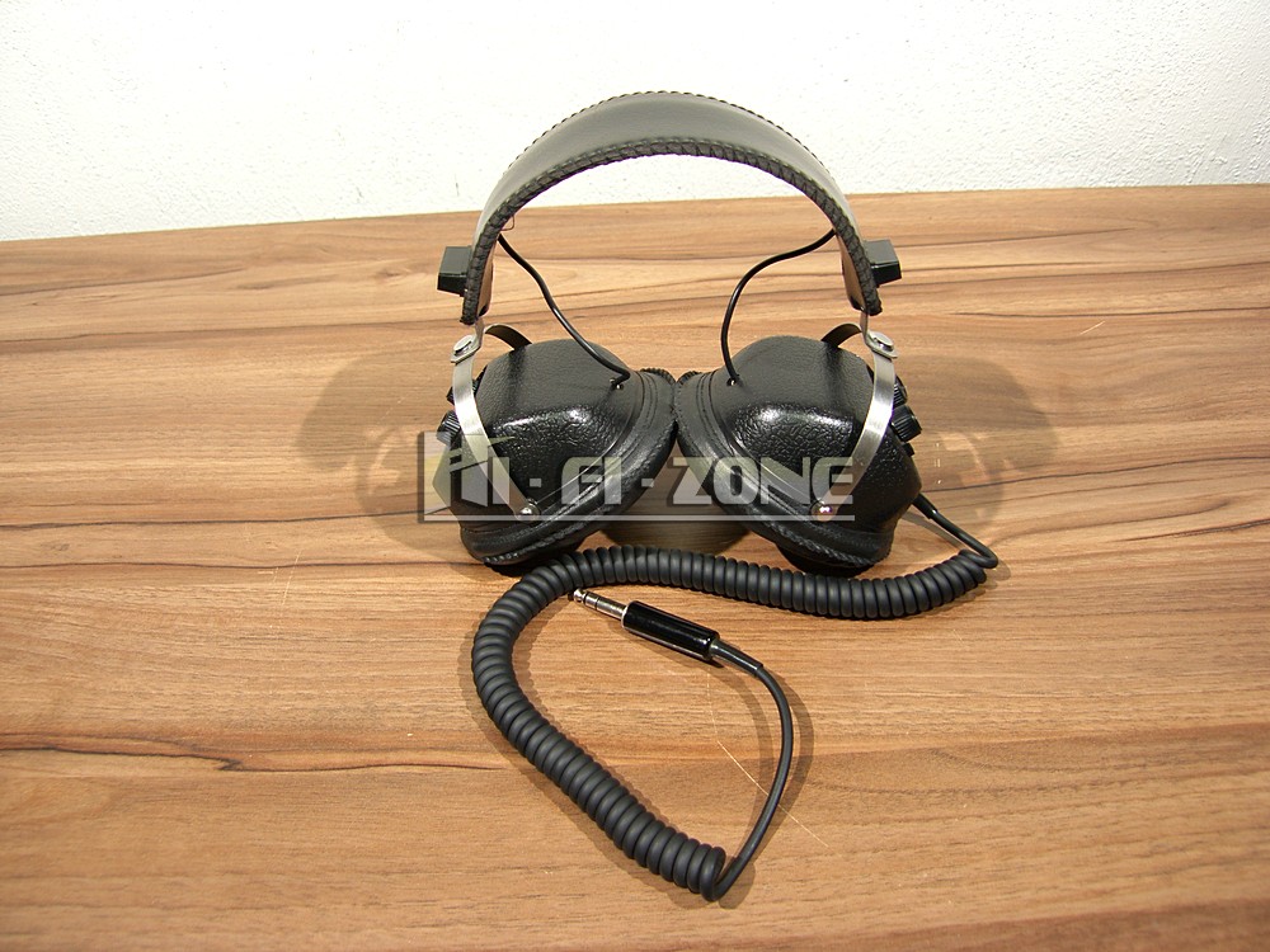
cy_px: 476
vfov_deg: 49.7
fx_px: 1027
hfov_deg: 63.4
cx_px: 635
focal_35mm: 28
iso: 50
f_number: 2.2
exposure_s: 1/30
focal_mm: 7.4
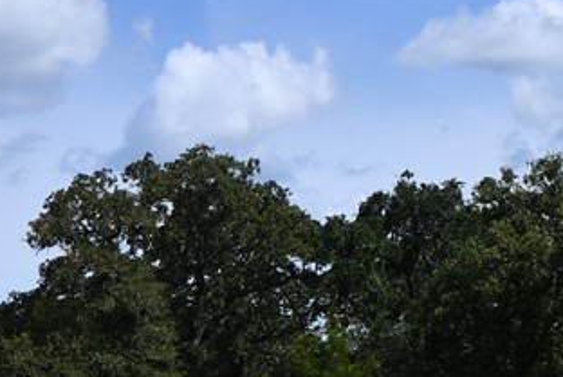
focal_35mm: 125
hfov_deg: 15.9
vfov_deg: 10.8
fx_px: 1958
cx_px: -74
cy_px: 441
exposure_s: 1/400
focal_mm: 18
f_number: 10
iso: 100
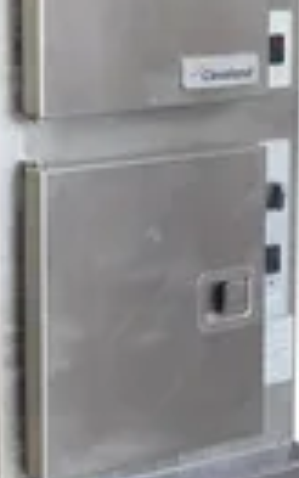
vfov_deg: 16.7
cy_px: 182
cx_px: 31
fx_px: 1628
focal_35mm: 125
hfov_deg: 10.4
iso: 1600
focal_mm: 14.69
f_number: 4
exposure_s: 1/60
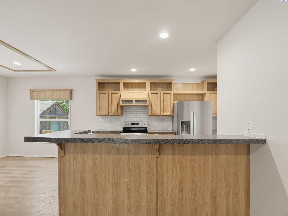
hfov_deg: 71.6
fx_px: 200
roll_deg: +0.8
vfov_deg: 56.8
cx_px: 144
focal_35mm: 24
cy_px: 108
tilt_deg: +1.7
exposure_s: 1/120
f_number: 1.8
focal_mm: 6.8
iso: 320
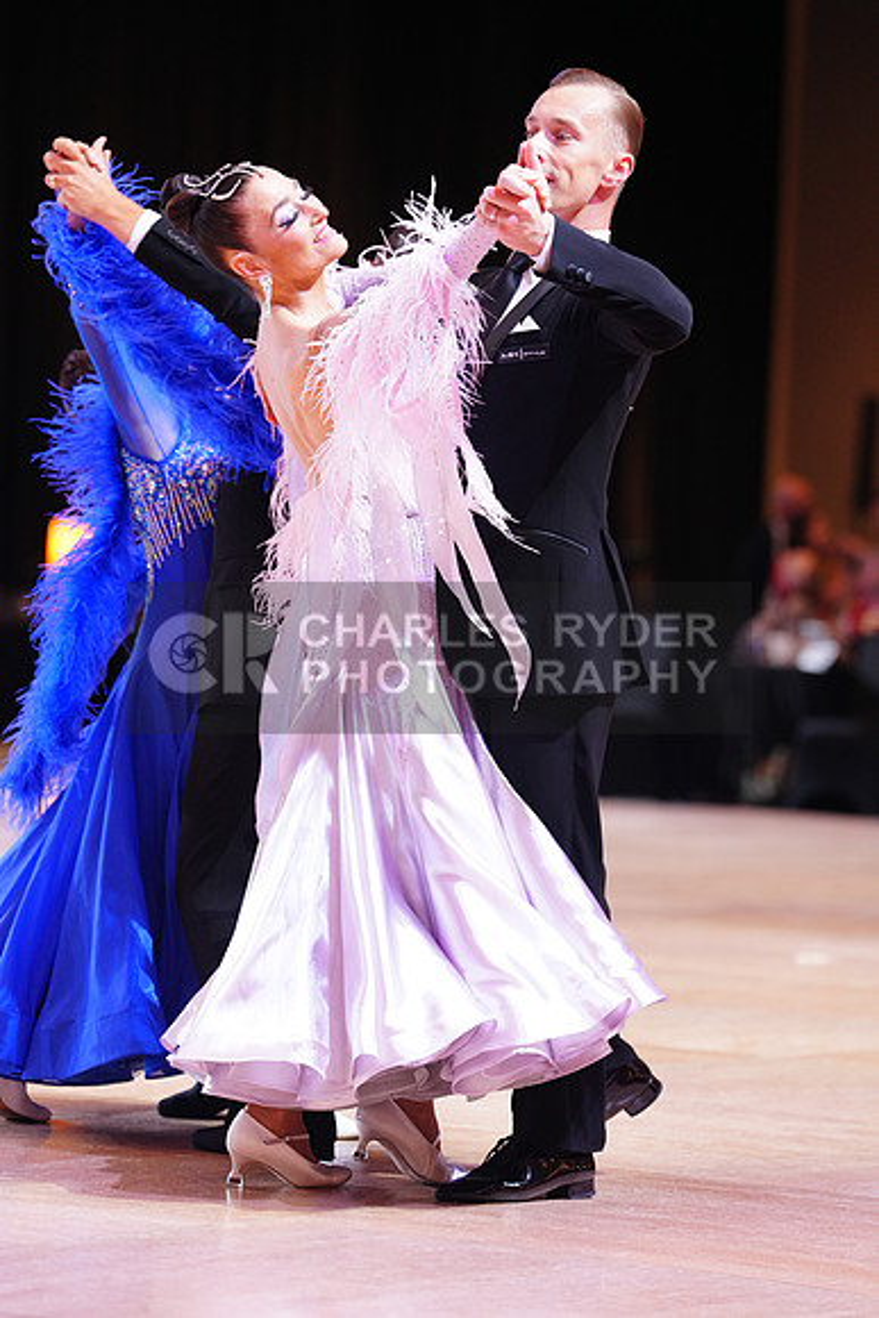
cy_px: 659
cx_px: 440
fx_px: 5783
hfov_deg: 8.7
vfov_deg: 13.0
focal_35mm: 158
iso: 2000
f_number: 3.5
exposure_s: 1/250
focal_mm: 158
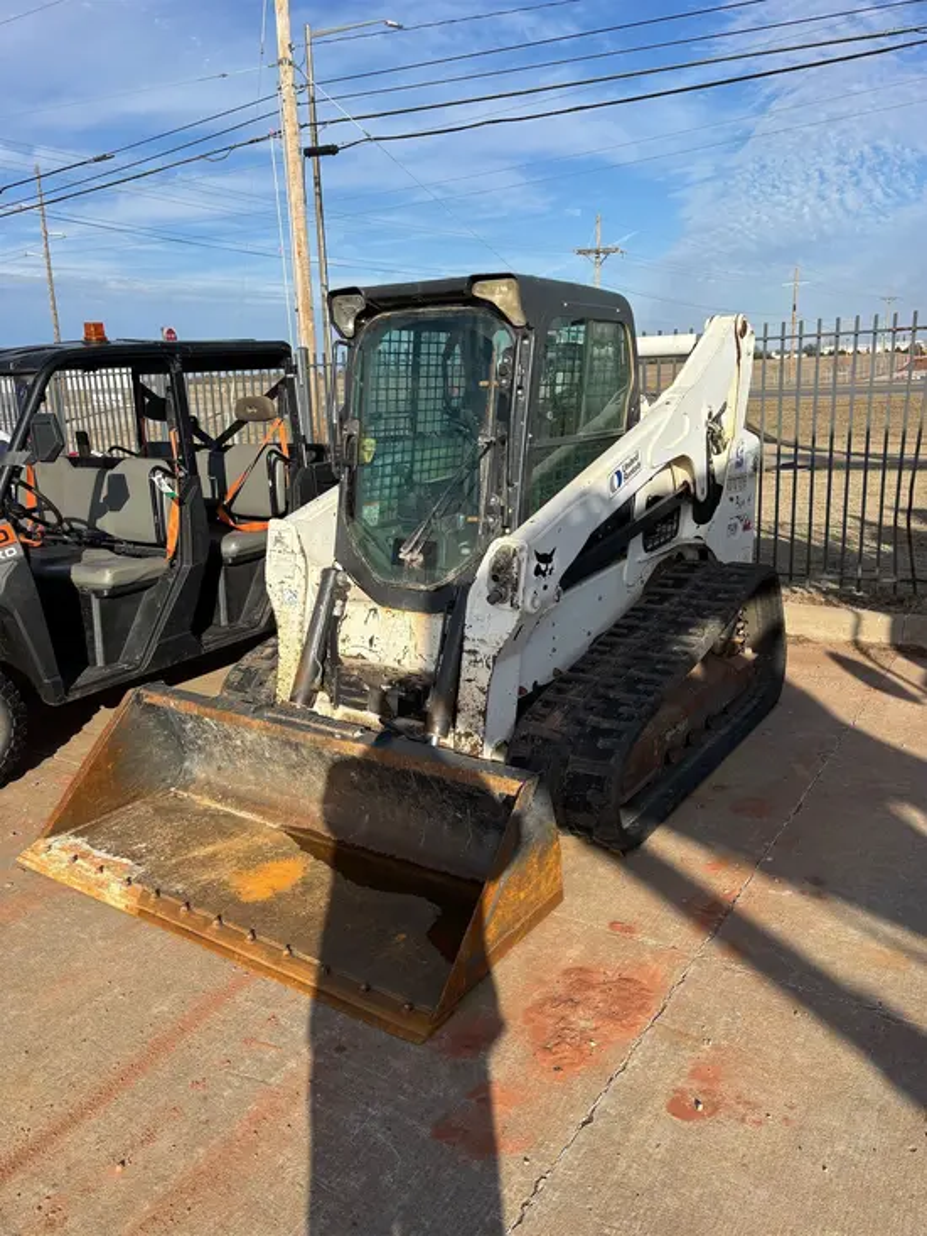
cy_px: 618
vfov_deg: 67.3
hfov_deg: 53.1
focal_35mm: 26
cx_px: 464
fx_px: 928
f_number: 1.6
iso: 50
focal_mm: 5.96
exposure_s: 1/3413
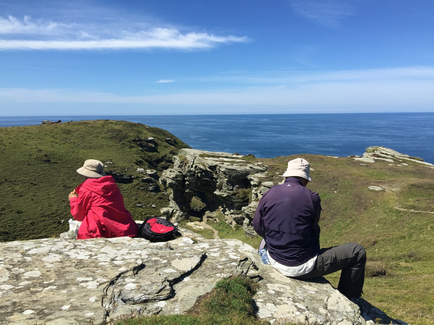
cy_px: 162
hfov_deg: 61.7
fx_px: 364
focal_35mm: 29
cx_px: 217
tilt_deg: -7.7
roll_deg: -0.2
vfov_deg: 48.2
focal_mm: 4.15
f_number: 2.2
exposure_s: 1/1980
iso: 32
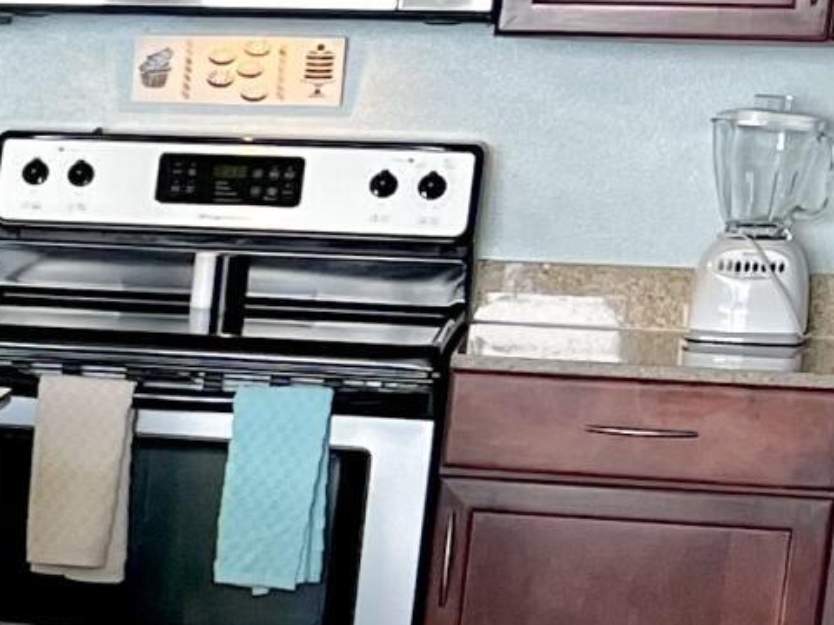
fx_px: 3926
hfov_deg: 10.1
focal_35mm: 163
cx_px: -1370
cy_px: 763
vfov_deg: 9.0
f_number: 1.5
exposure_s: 1/121
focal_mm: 5.7
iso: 80
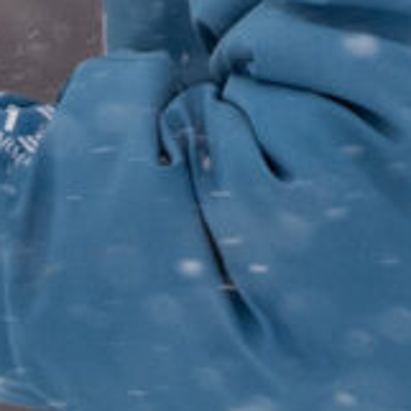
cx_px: 168
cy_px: -336
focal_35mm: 1084
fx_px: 14561
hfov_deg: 1.6
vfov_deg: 1.6
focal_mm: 200
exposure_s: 1/400
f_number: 2.8
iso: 500
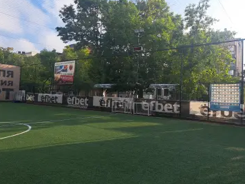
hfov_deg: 65.2
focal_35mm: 27
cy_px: 90
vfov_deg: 51.4
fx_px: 191
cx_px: 134
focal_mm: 5.23
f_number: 1.8
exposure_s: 1/698
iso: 50
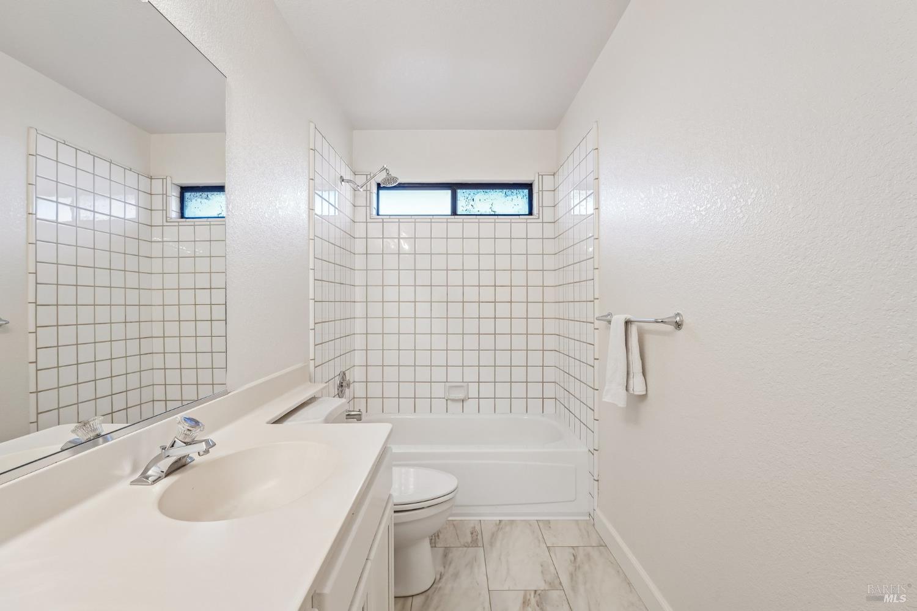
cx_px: 458
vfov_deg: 73.7
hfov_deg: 96.8
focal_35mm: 16
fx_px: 407
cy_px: 306
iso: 500
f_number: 8
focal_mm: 16
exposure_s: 1/20
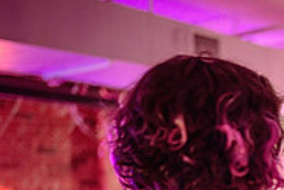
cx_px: 339
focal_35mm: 91
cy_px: 271
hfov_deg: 20.9
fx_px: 718
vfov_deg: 14.2
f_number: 1.4
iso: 2500
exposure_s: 1/250
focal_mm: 28
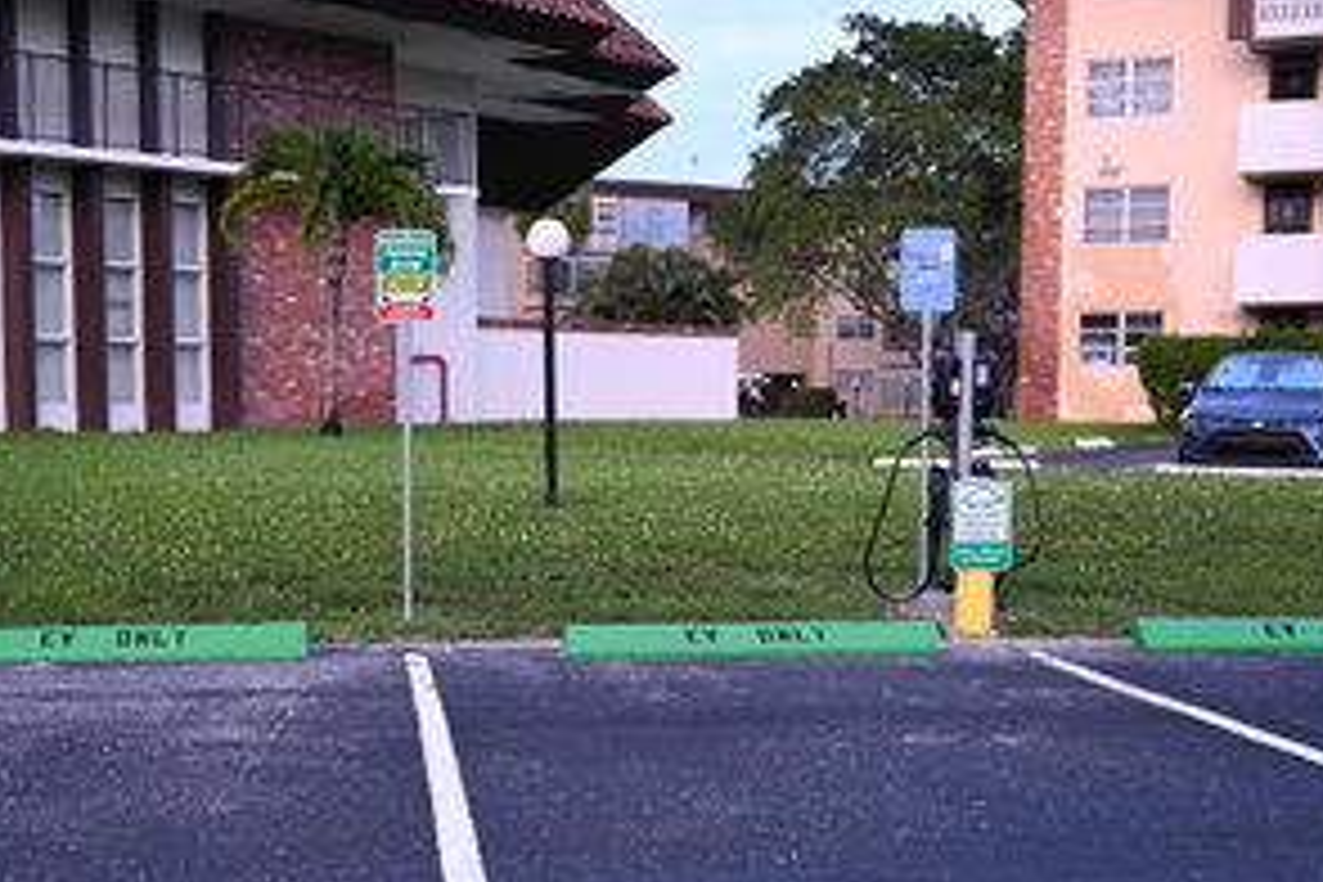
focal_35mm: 62
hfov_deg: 32.3
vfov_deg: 21.7
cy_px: 680
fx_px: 2278
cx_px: 518
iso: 64
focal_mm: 38
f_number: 2.8
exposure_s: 1/30
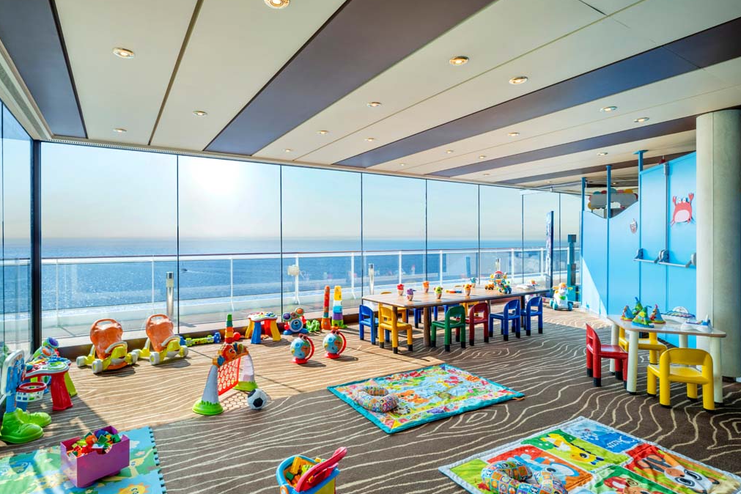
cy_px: 248
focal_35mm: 19
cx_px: 339
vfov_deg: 64.6
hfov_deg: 86.7
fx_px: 391
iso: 200
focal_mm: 16
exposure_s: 1/15
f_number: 11
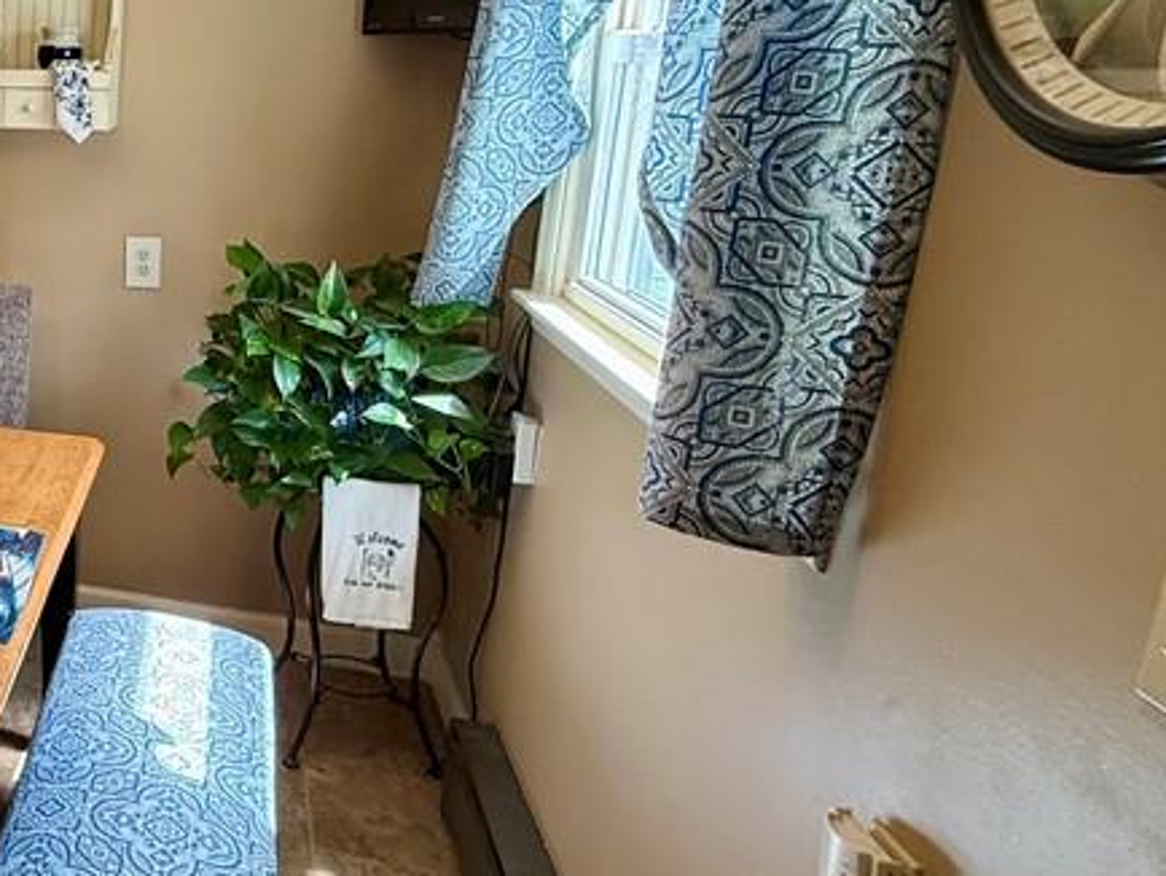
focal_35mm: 33
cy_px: 296
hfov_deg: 41.8
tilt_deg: -11.6
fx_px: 1112
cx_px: -161
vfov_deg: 42.4
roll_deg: +0.1
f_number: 2.2
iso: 160
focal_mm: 2.22
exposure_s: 1/120
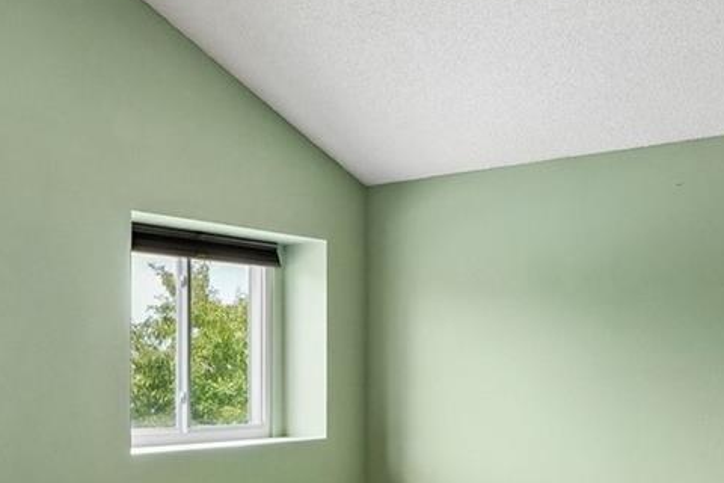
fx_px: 1005
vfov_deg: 26.6
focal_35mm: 50
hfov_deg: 37.4
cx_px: 94
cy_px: 373
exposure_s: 1/30
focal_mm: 10
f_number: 9
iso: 320
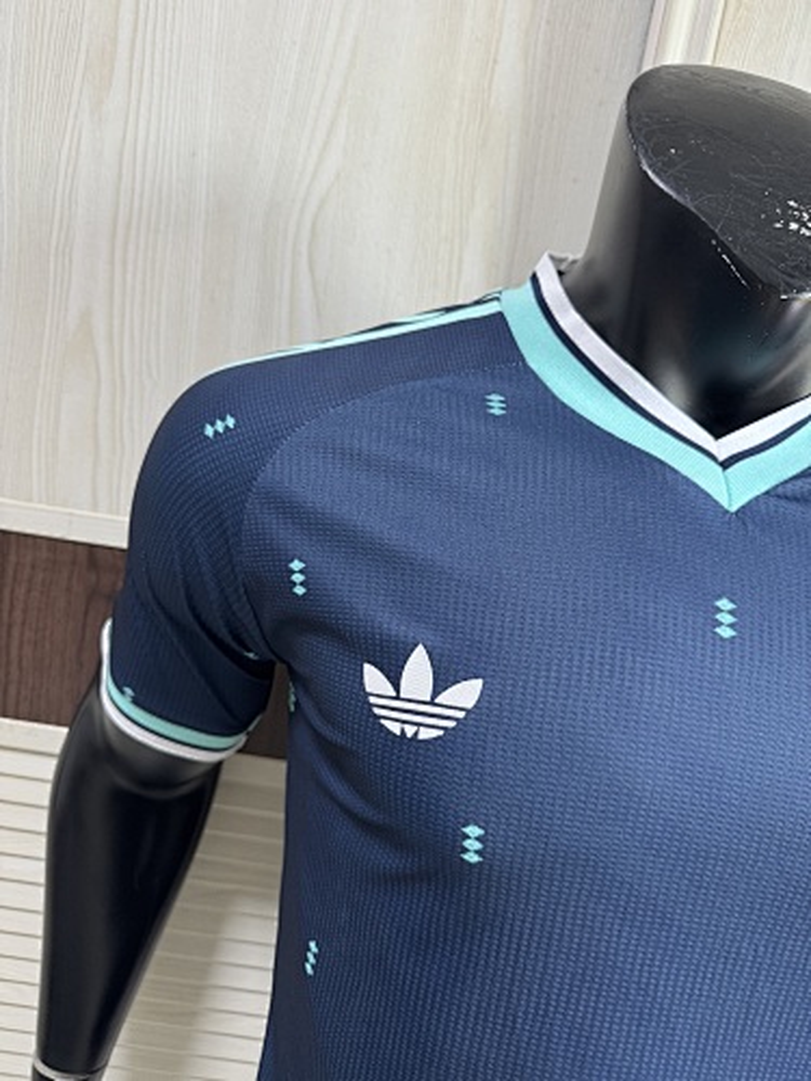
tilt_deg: -11.6
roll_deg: -9.3
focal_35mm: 24
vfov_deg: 71.6
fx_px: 750
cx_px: 406
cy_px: 540
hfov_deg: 56.8
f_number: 1.78
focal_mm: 6.76
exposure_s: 1/74
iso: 200
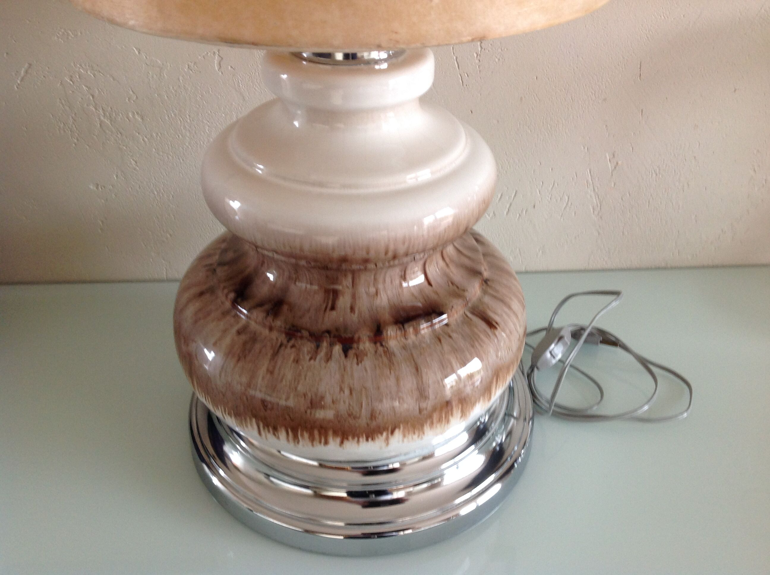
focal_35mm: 35
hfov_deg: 52.7
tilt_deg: -34.9
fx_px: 777
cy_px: 288
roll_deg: -0.4
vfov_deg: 40.6
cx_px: 385
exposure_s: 1/15
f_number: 2.4
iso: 100
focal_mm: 4.28
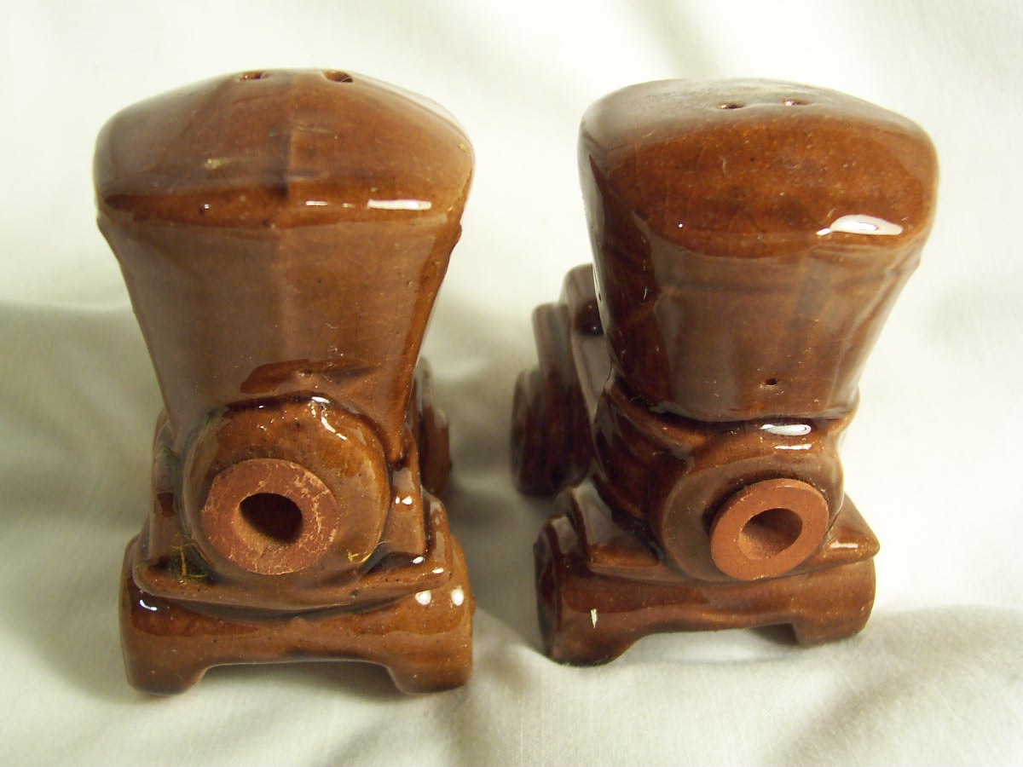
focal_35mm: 37
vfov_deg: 38.7
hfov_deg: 50.1
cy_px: 384
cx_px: 512
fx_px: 1093
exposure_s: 1/60
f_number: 2.8
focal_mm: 5.6
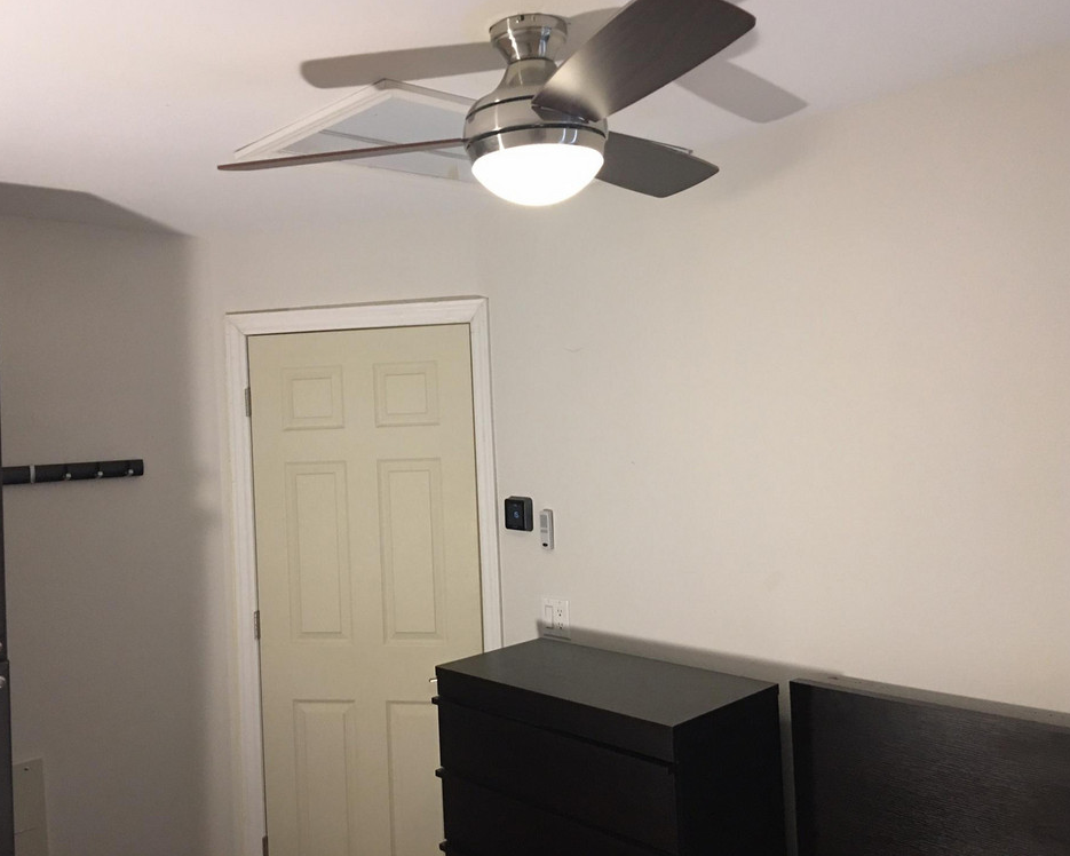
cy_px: 418
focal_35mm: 31
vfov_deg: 47.1
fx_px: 982
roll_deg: +2.0
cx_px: 534
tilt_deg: +1.5
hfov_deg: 57.2
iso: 80
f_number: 2.2
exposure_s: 1/10
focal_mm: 4.15
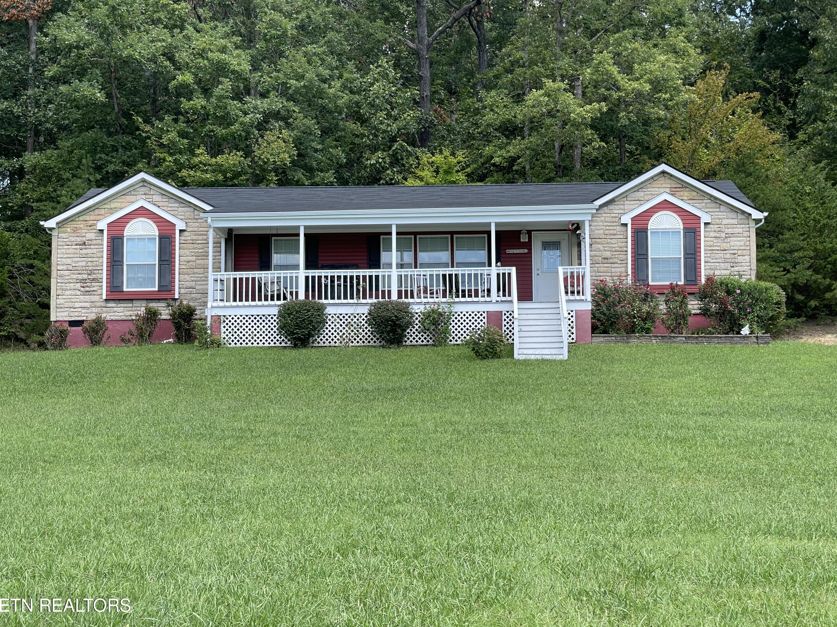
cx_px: 422
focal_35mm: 65
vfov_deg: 22.6
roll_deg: +0.2
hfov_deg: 29.8
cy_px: 316
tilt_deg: +5.9
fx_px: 1572
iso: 20
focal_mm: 7.5
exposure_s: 1/271
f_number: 2.2
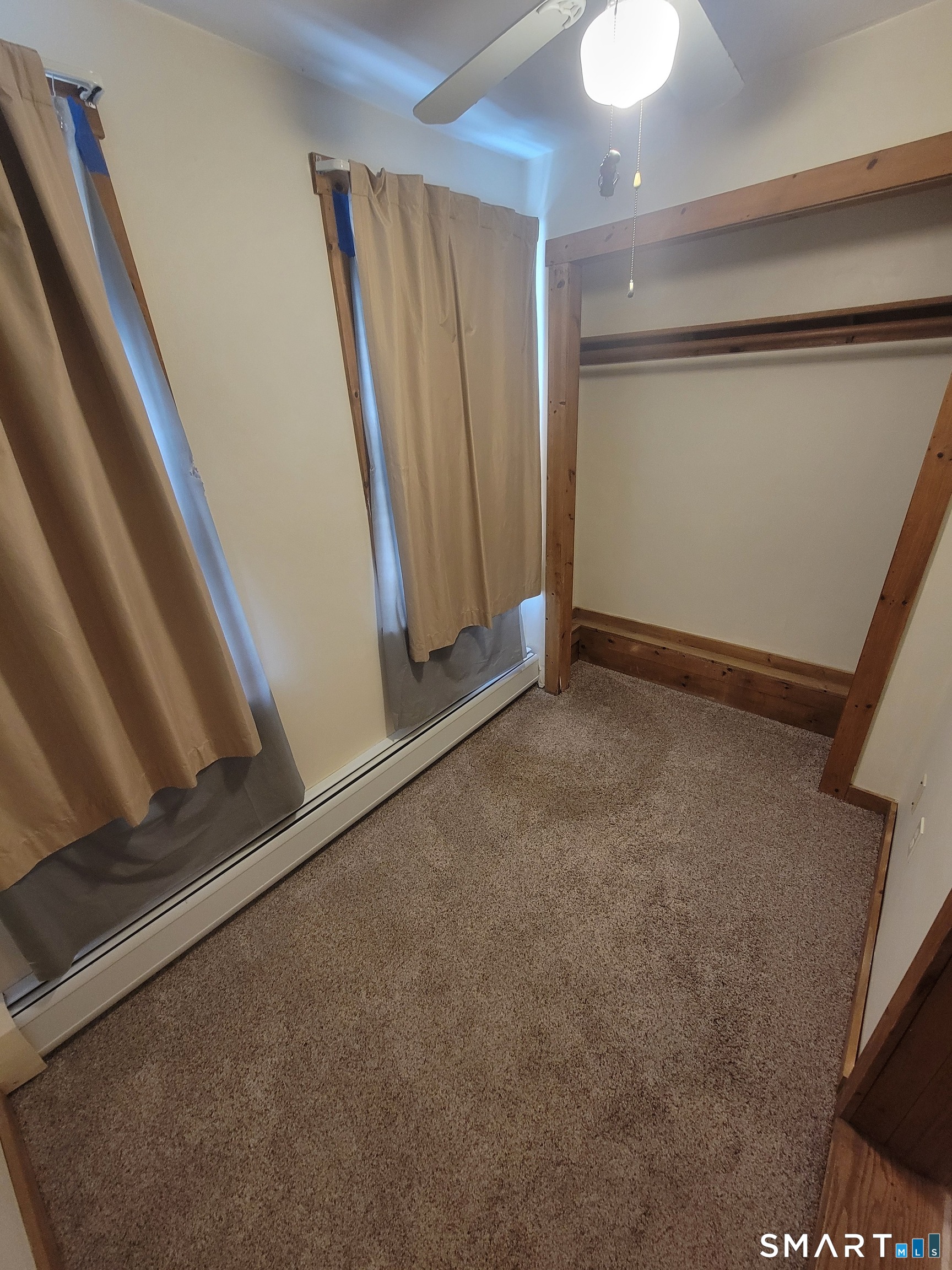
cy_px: 635
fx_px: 477
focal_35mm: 13
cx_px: 476
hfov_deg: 89.9
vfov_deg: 106.2
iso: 320
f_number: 2.2
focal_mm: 2.2
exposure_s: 1/30
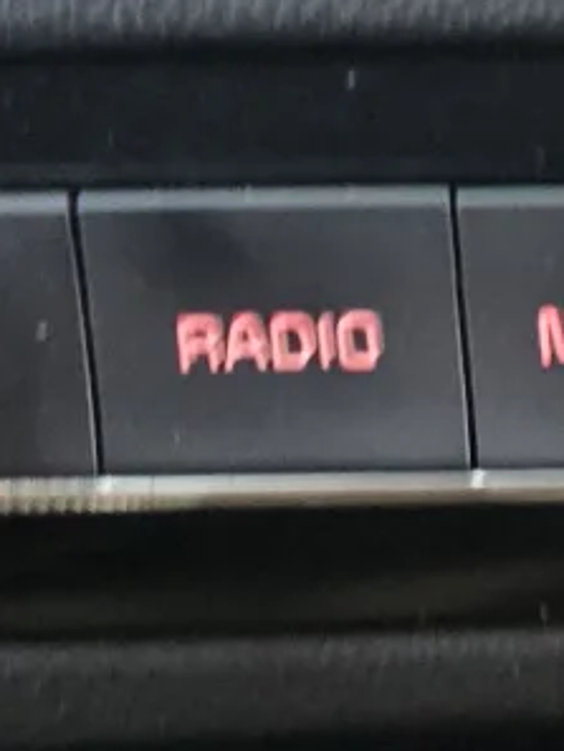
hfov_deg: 9.9
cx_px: 1502
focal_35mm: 124
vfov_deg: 15.3
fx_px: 2692
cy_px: 920
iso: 1000
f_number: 1.7
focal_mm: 6.3
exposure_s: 1/60
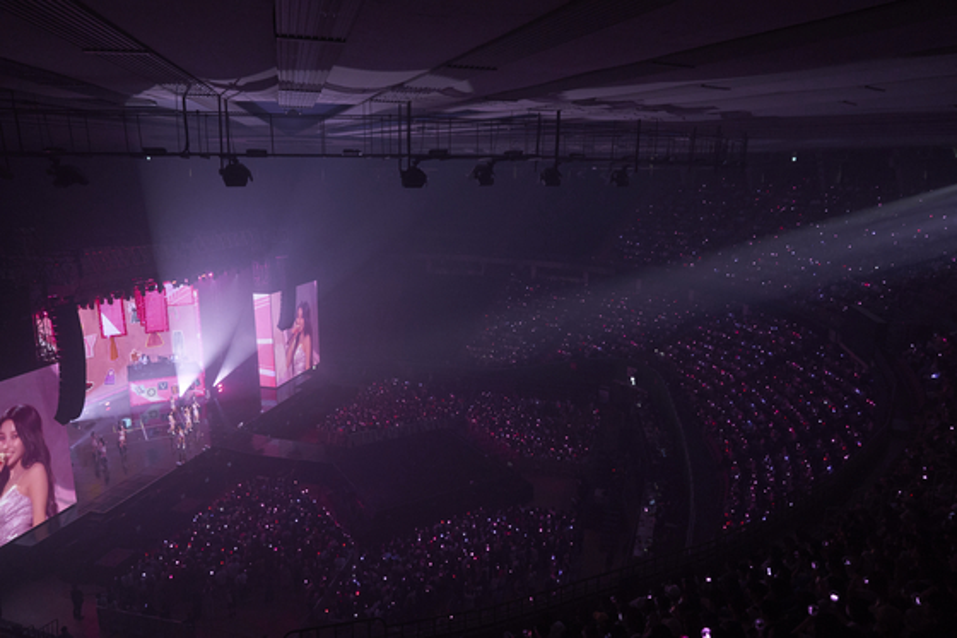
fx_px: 638
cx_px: 478
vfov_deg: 53.1
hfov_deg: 73.8
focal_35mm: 24
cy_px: 319
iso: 5000
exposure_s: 1/400
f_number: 4.5
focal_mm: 24
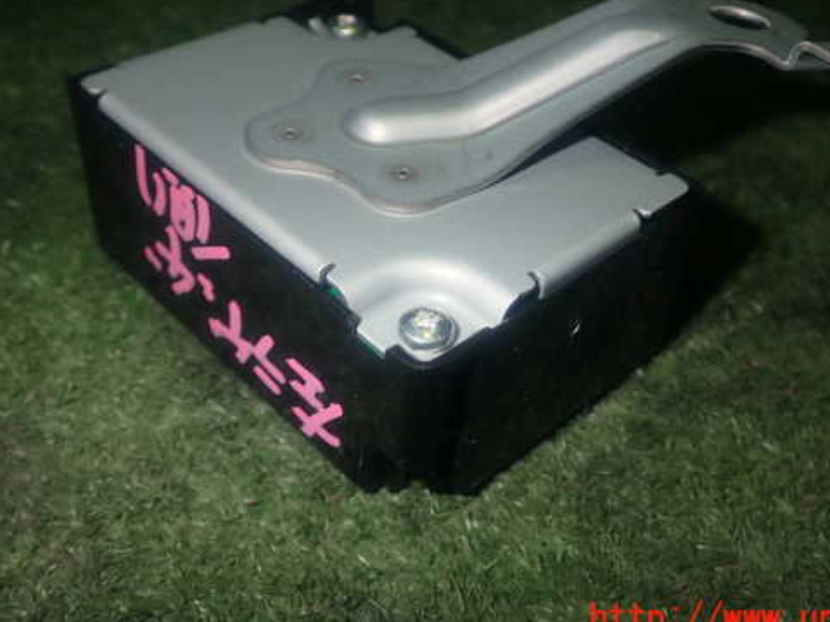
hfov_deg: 42.0
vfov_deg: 32.1
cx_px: 462
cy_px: 252
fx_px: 1079
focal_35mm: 45
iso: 200
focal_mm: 6.37
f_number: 7.1
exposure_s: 1/40
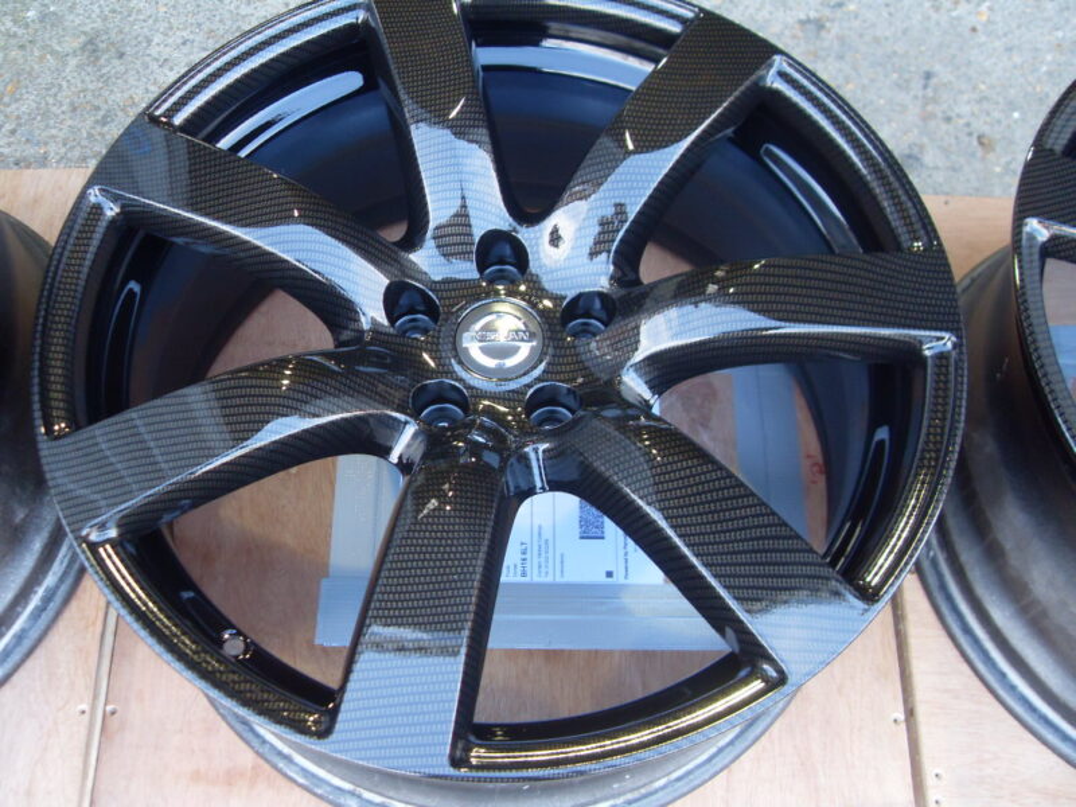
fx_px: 1088
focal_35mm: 35
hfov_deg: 52.6
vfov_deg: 40.7
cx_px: 538
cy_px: 404
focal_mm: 6.3
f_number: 2.8
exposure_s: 1/45
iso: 160
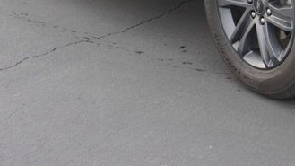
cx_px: 303
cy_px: -99
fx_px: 881
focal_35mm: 113
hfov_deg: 18.5
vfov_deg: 10.3
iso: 125
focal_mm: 23
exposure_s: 1/60
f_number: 4
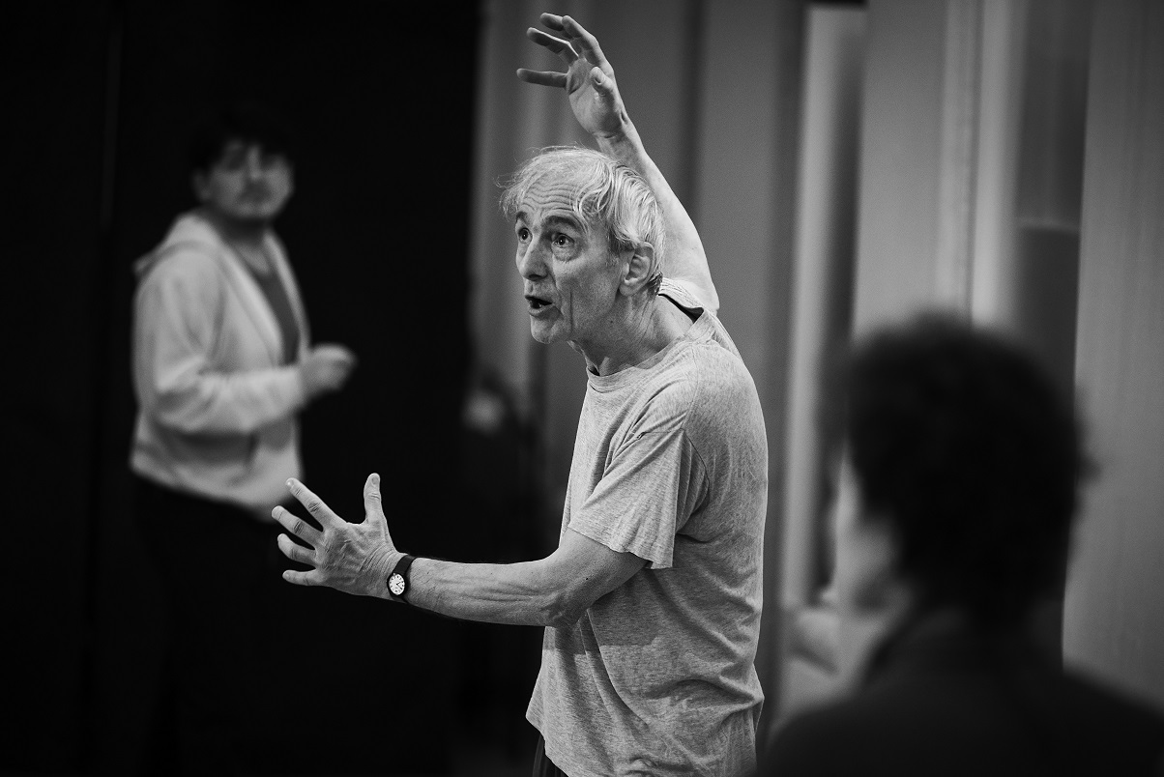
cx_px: 582
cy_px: 388
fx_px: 6469
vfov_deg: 6.9
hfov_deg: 10.3
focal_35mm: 200
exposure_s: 1/160
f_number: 3.2
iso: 2000
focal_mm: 200
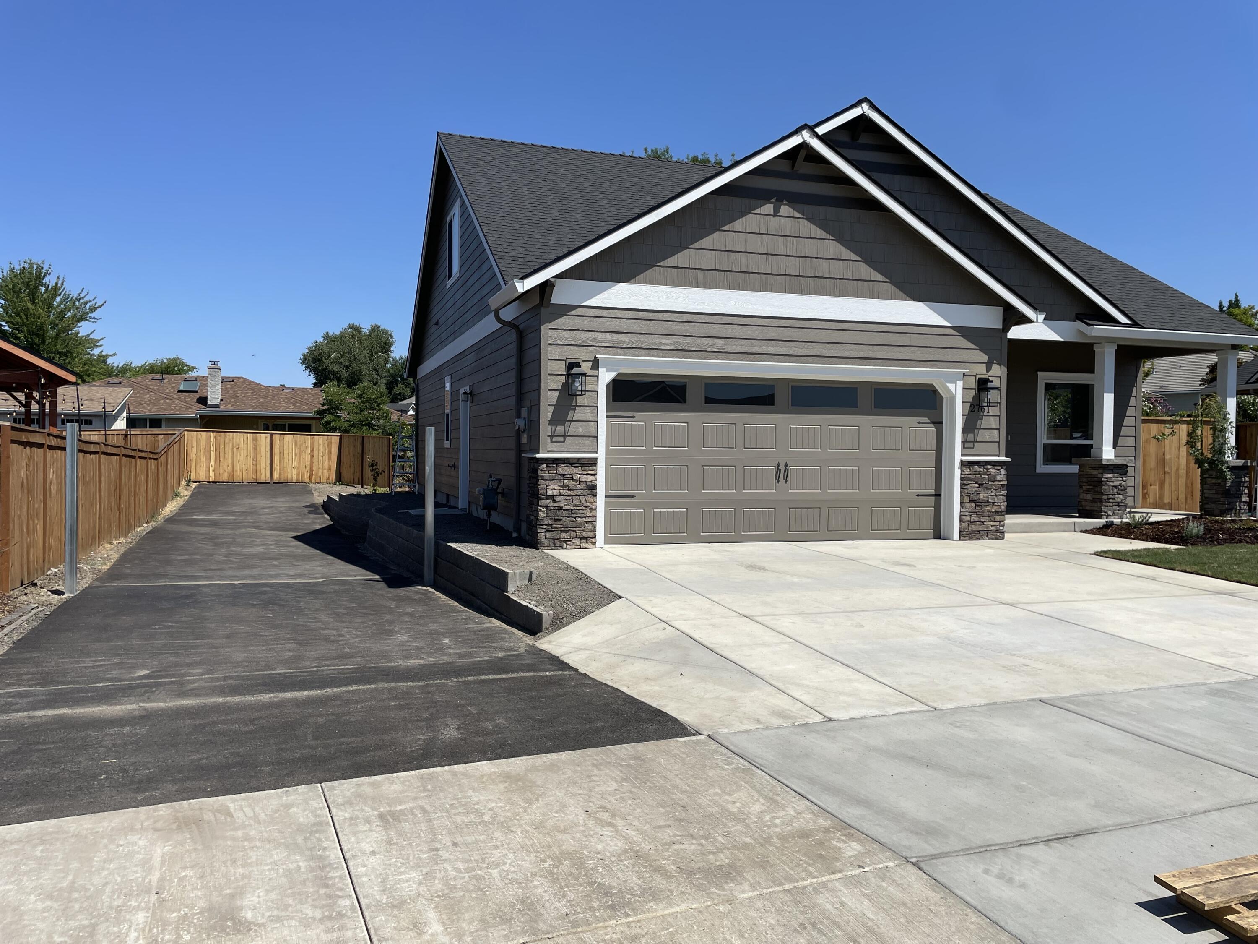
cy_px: 472
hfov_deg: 67.3
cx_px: 629
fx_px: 945
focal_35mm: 26
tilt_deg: -1.1
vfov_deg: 53.1
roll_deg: -1.0
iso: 32
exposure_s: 1/5291
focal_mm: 4.2
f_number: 1.6
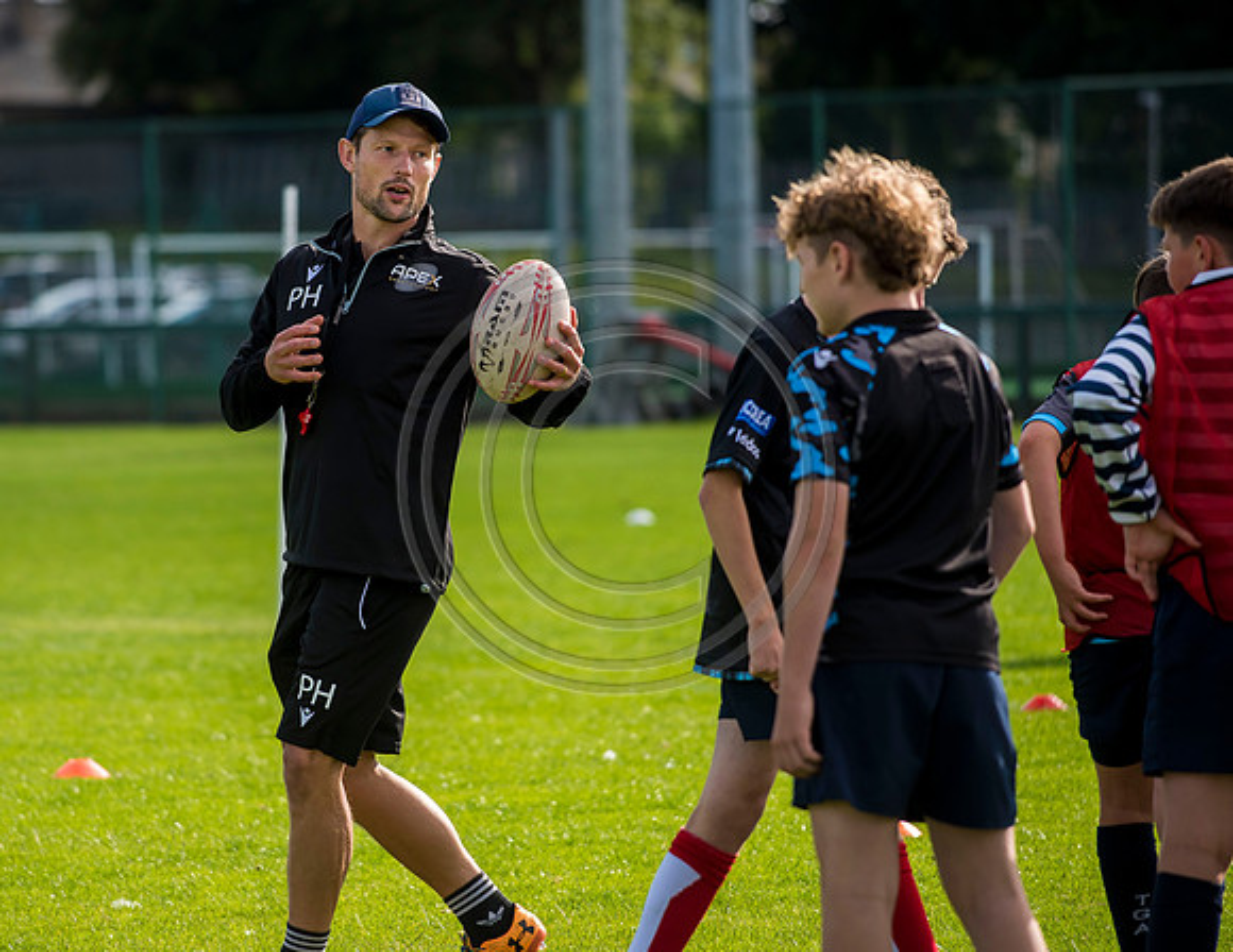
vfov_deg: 5.8
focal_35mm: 261
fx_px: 9390
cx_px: 395
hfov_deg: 7.5
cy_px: 403
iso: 250
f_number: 4
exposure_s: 1/1250
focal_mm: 200
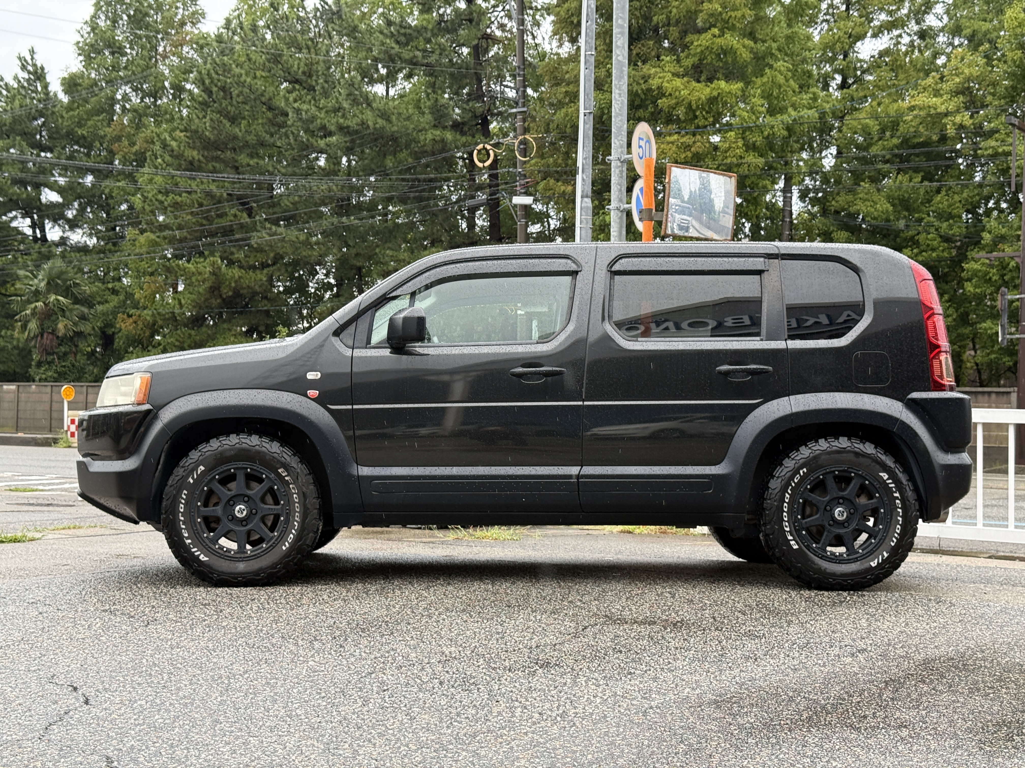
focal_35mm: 48
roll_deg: -0.7
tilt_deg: +1.6
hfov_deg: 39.7
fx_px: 1421
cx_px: 512
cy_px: 384
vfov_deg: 30.3
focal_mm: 6.76
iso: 80
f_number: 1.78
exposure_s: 1/409
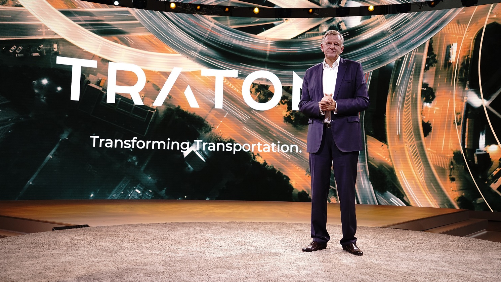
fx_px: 518
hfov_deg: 51.6
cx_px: 250
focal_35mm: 39
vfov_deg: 30.4
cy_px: 116
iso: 1250
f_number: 4
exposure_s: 1/250
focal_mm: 37
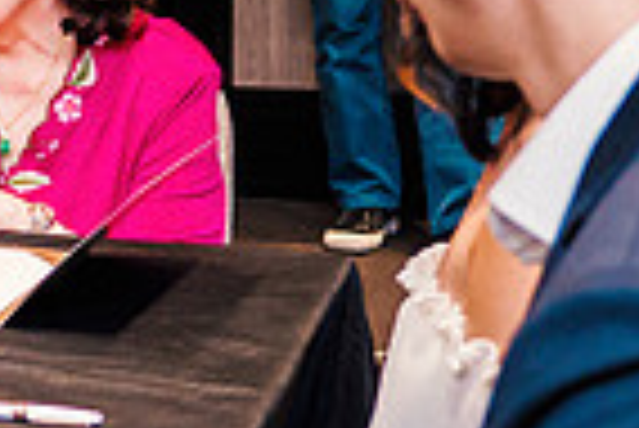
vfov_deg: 9.0
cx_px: -211
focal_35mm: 152
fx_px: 2701
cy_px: 174
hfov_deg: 13.0
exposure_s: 1/125
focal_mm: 17
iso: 640
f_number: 2
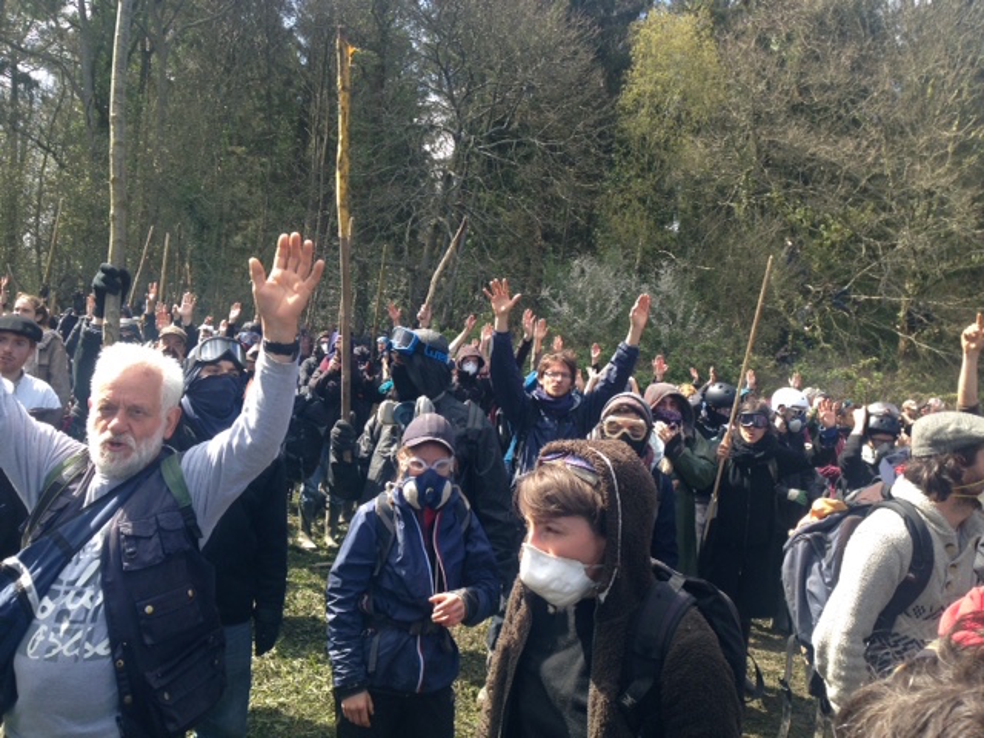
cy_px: 369
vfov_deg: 42.9
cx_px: 492
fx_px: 938
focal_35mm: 33
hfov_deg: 55.4
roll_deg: -3.8
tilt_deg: -1.7
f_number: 2.4
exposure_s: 1/417
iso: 50
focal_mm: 4.12
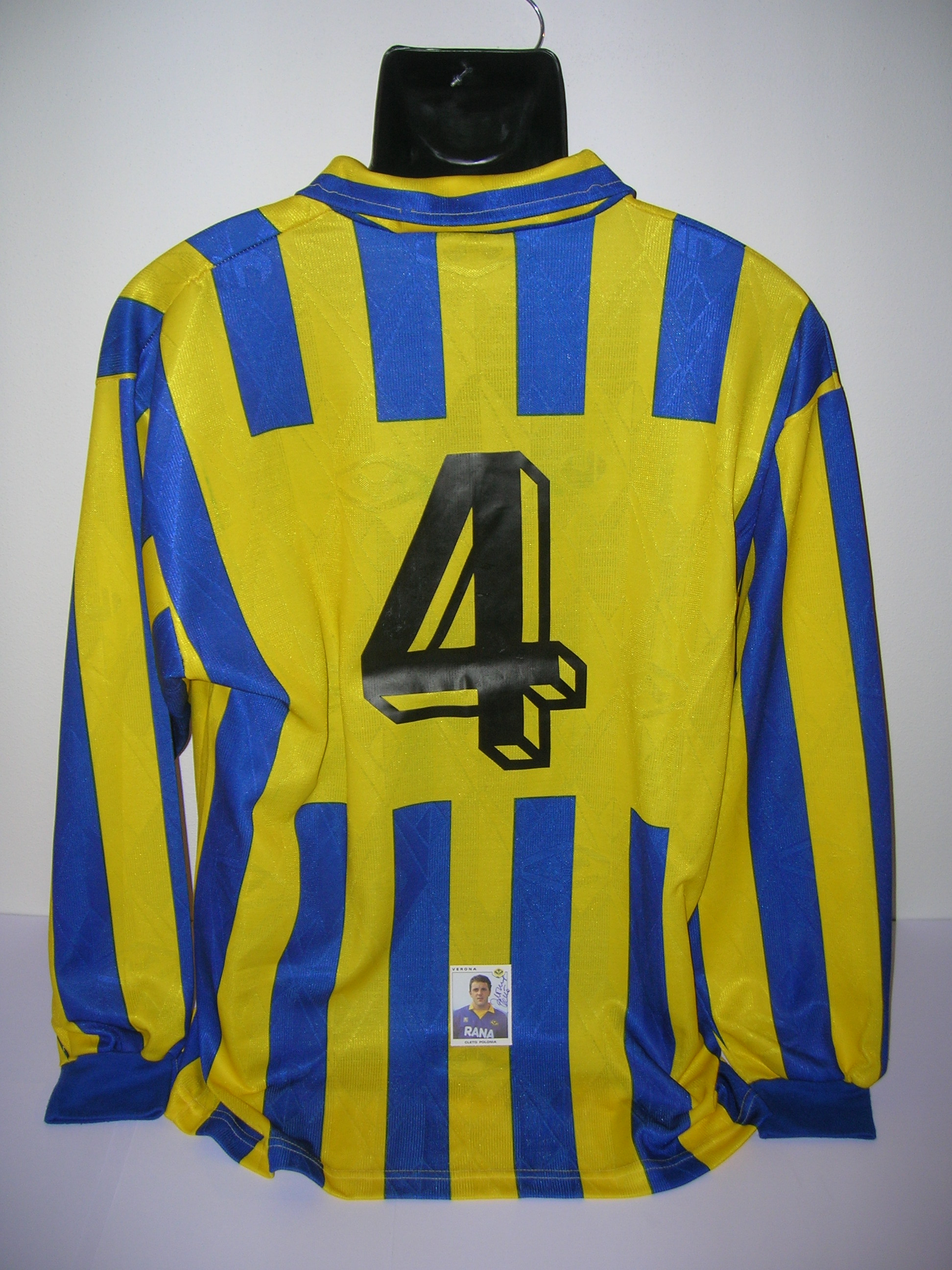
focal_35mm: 34
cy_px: 635
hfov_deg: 41.8
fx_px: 1247
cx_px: 476
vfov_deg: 54.0
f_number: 2.9
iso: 50
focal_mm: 5.7
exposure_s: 1/60.1
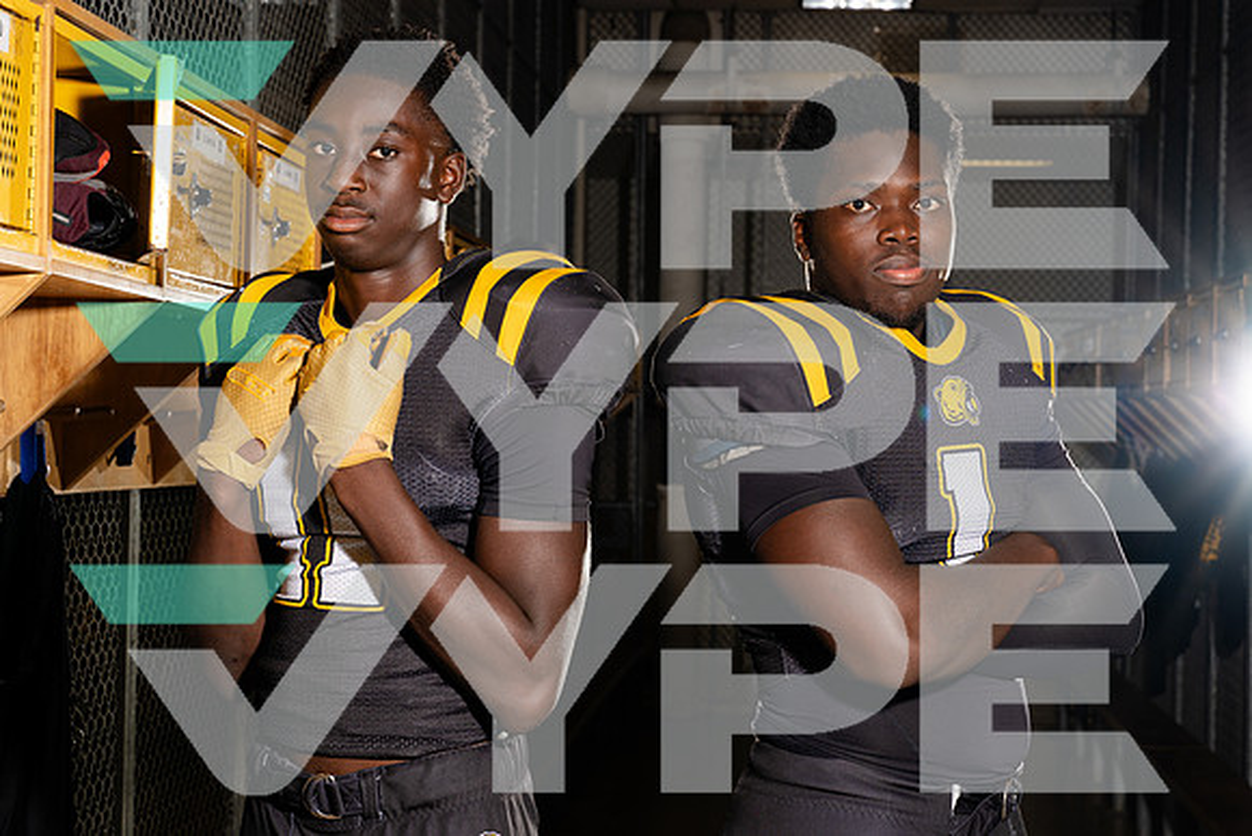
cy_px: 418
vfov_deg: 19.5
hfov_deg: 28.8
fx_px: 2435
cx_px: 626
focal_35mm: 70
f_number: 8
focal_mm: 70
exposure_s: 1/250
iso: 100
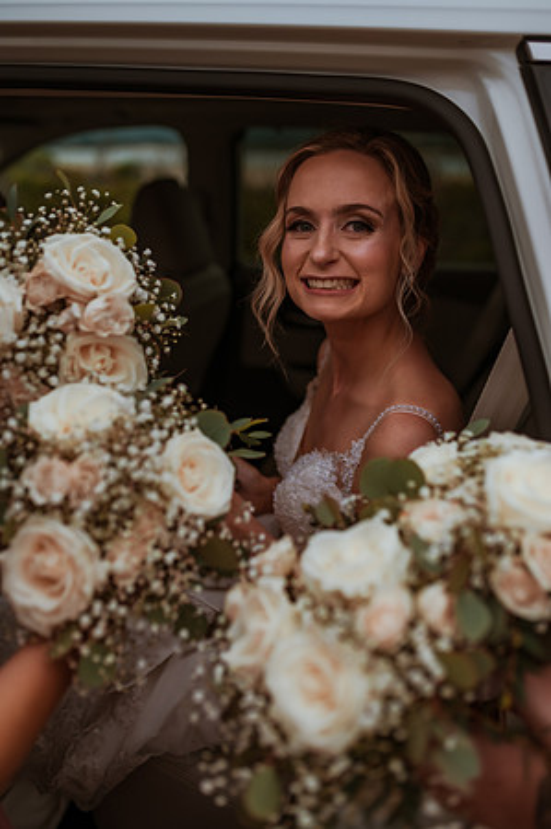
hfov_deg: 37.8
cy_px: 414
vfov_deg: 54.5
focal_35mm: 35
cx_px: 276
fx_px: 805
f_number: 2
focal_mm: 35
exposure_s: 1/2500
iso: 400
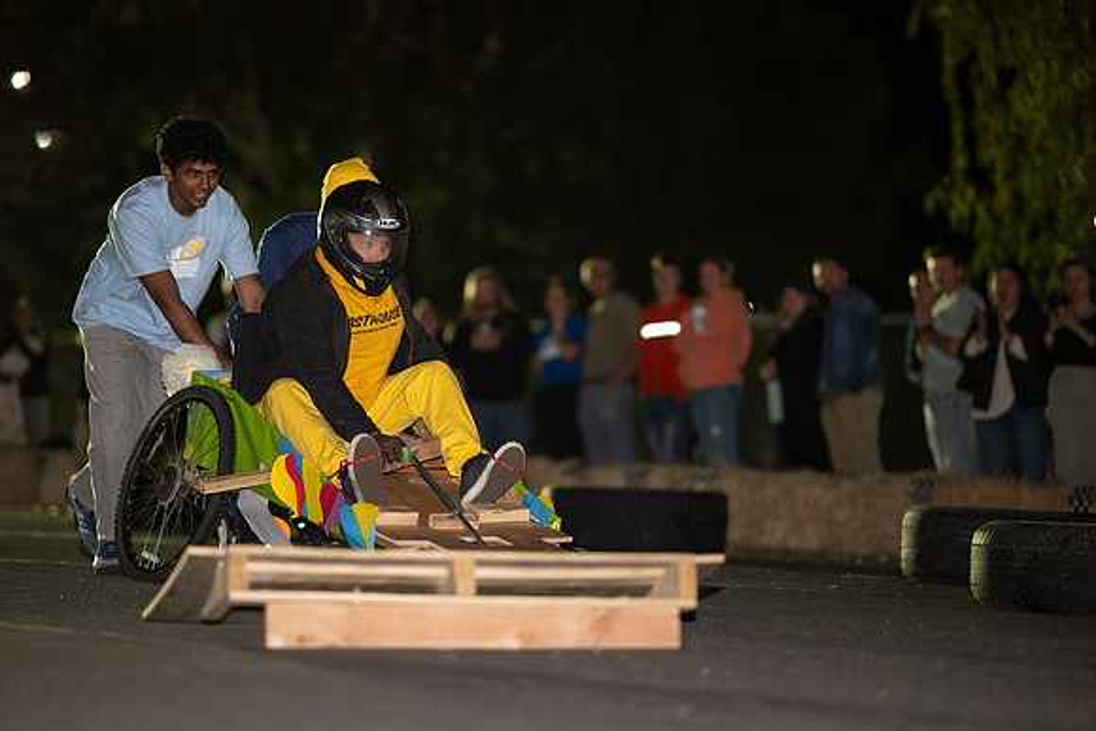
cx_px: 474
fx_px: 3804
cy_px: 391
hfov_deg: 16.4
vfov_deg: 11.0
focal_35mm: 125
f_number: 1.4
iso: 2500
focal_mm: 105
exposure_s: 1/640
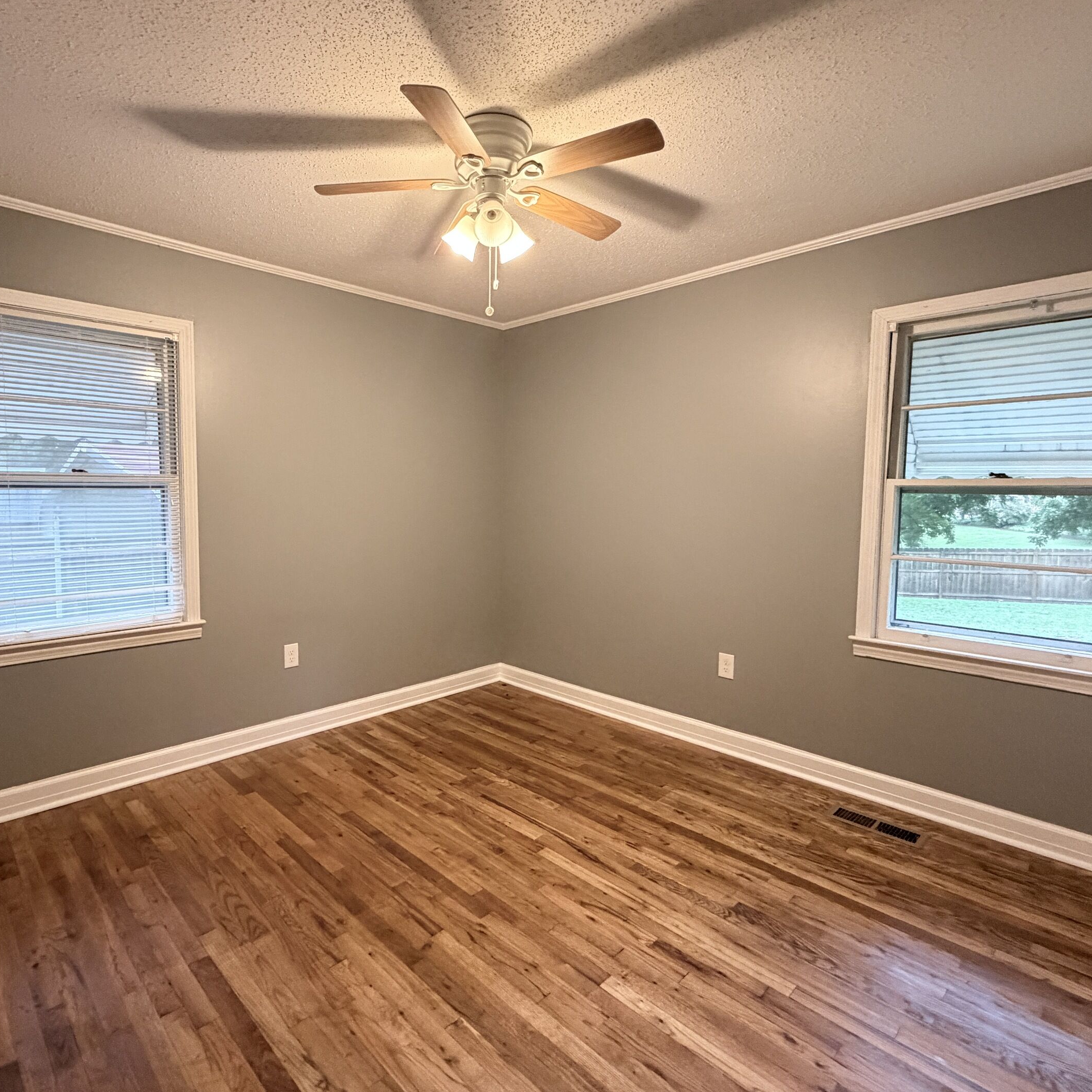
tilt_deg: -4.1
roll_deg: -0.1
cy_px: 535
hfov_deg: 80.4
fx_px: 642
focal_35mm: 18
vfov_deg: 80.7
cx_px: 483
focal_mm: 2.22
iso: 500
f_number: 2.2
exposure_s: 1/60
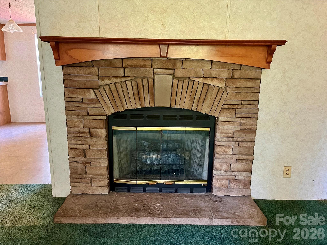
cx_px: 164
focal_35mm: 26
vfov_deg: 53.1
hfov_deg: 67.3
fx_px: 246
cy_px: 122
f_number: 1.6
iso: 400
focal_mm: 5.1
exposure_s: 1/60
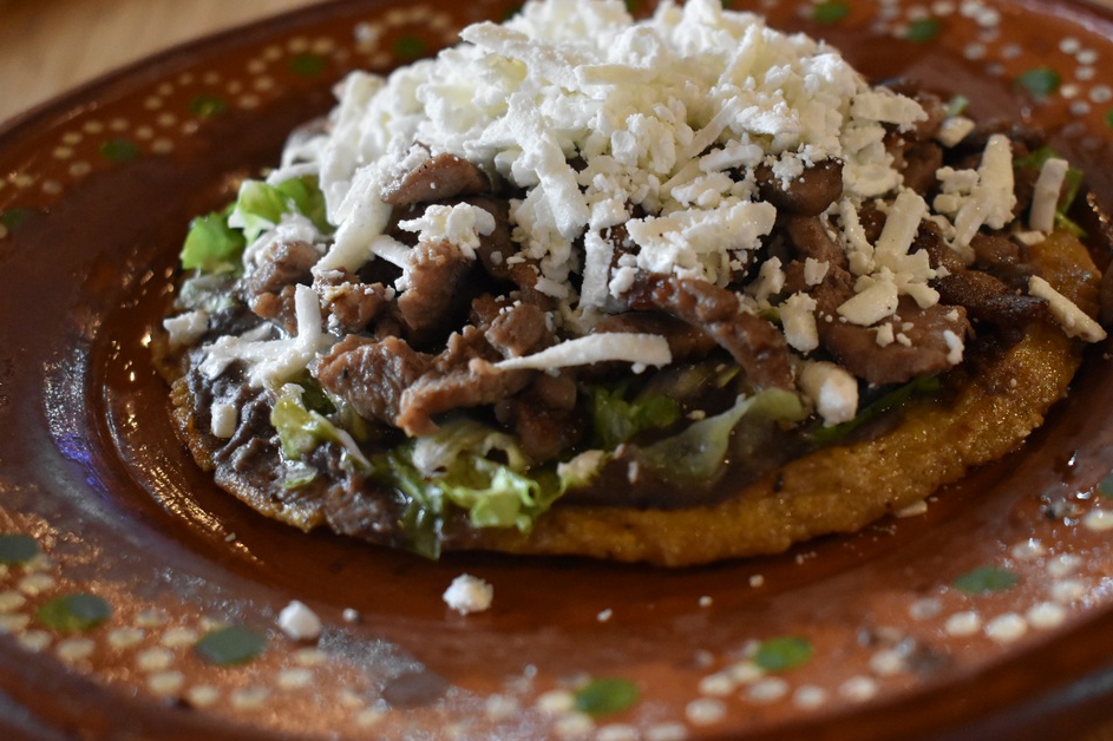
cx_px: 602
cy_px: 394
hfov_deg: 36.2
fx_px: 1700
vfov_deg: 24.6
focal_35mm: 55
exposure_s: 1/80
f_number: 4.2
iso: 3200
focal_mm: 30
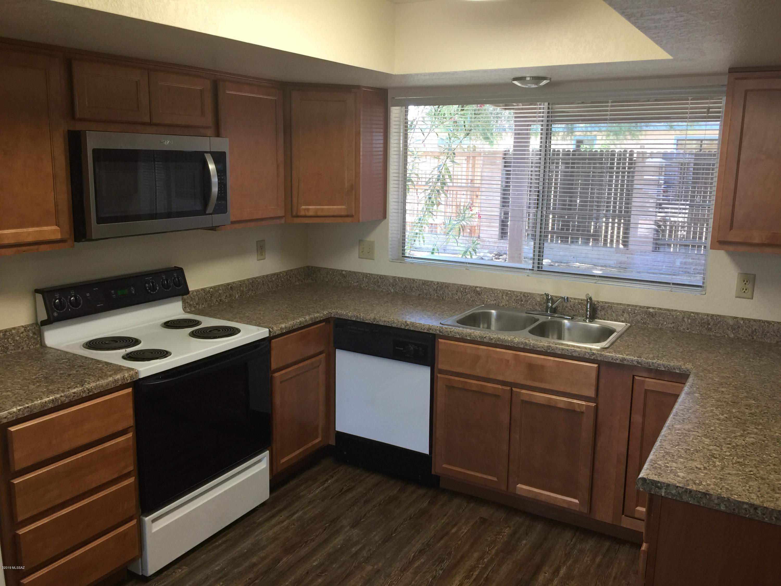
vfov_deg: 48.2
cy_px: 293
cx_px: 390
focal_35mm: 29
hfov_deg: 61.7
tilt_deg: -11.8
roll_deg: -1.8
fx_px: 654
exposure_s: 1/40
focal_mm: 4.15
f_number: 2.2
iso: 32
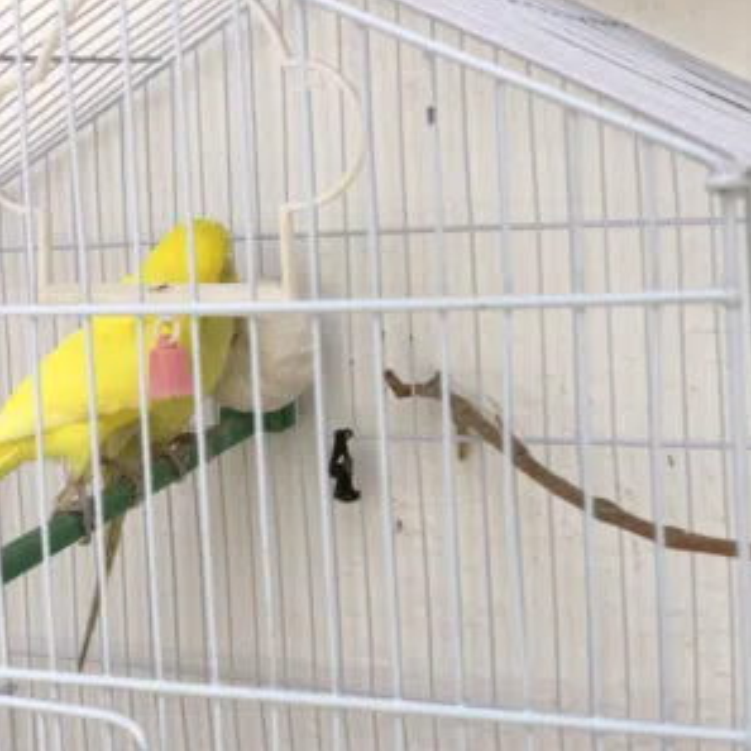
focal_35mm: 62
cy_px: 293
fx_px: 1522
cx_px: 377
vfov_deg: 27.6
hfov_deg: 27.7
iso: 16
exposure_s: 1/251
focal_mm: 6
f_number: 2.4
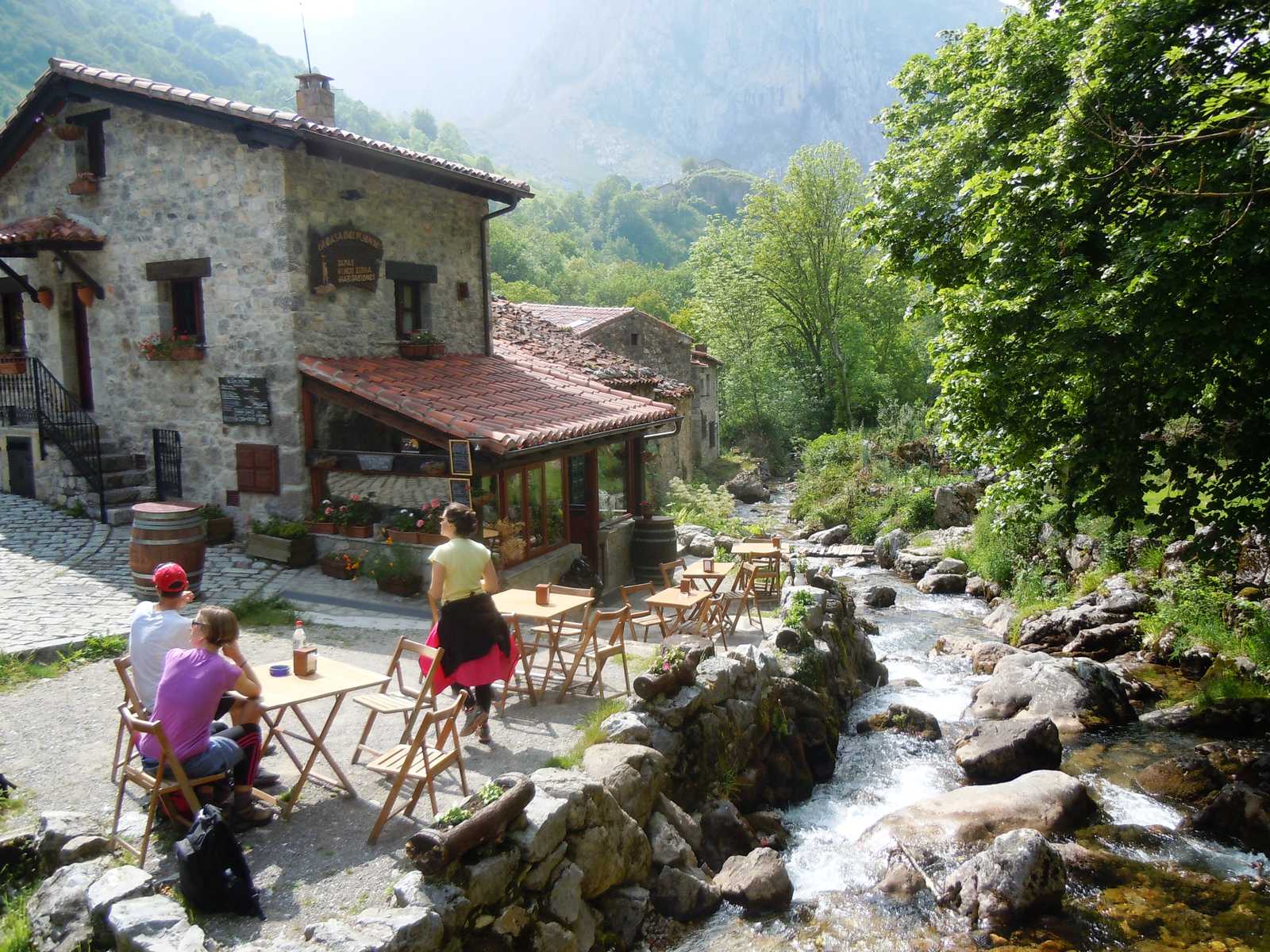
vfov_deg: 46.8
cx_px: 635
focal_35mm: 30
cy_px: 476
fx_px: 1101
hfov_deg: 60.0
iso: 100
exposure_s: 1/500
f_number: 3.5
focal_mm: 5.4
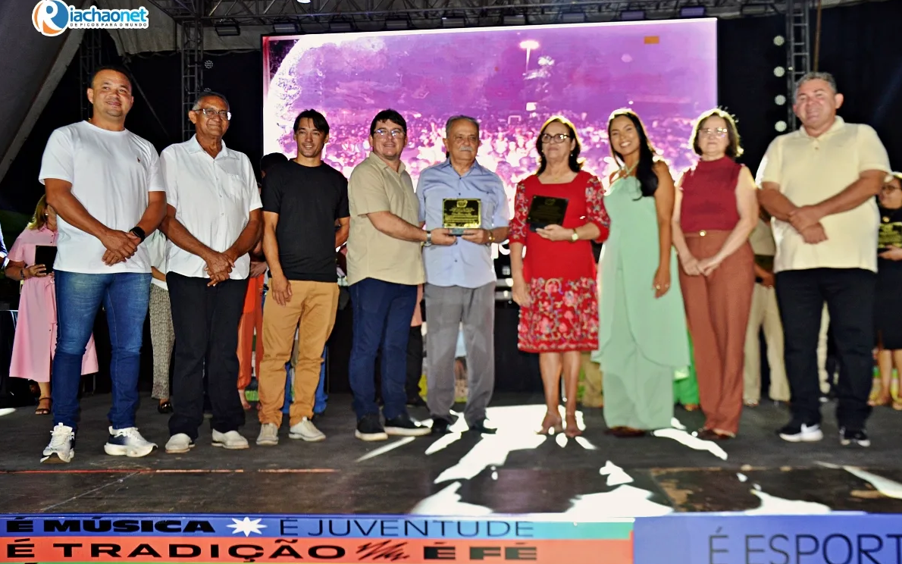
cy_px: 266
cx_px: 453
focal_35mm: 37
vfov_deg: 34.4
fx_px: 910
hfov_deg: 52.7
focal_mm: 24
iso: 400
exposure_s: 1/60
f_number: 3.8
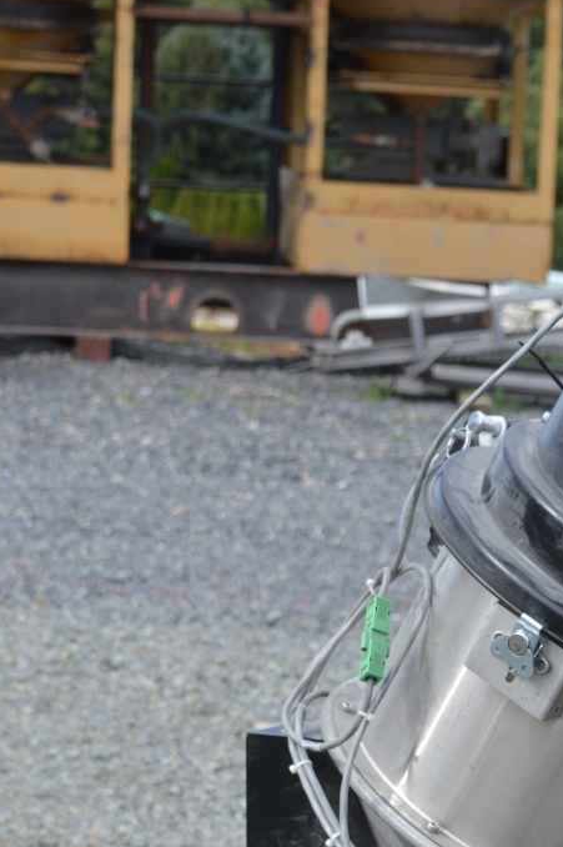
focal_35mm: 133
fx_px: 3125
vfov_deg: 15.2
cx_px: 594
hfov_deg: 10.2
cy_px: 827
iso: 100
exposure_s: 1/160
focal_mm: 40
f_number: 6.3
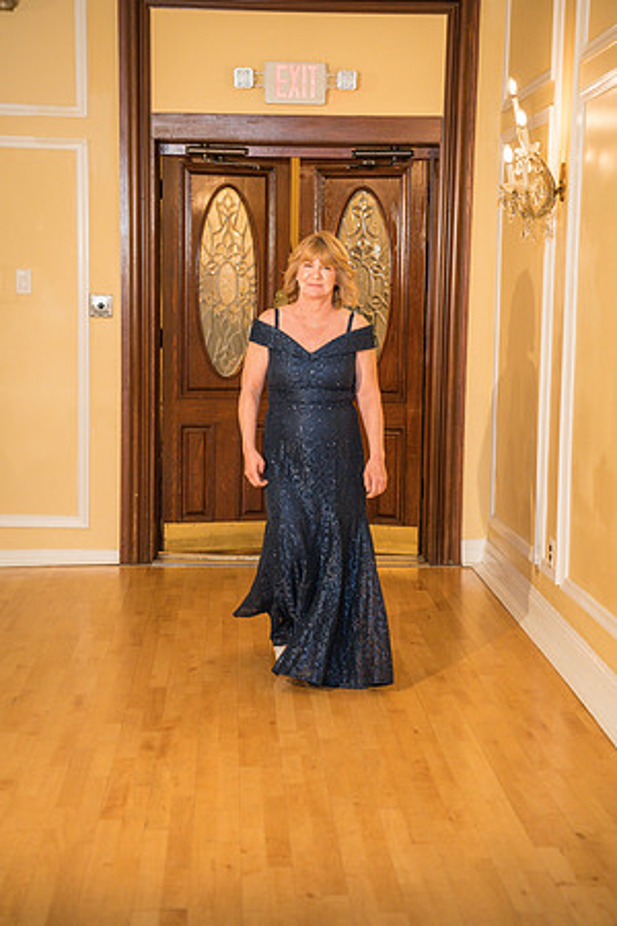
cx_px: 308
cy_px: 463
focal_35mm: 70
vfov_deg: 28.8
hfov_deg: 19.5
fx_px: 1799
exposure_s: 1/125
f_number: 2.8
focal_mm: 70
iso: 1600
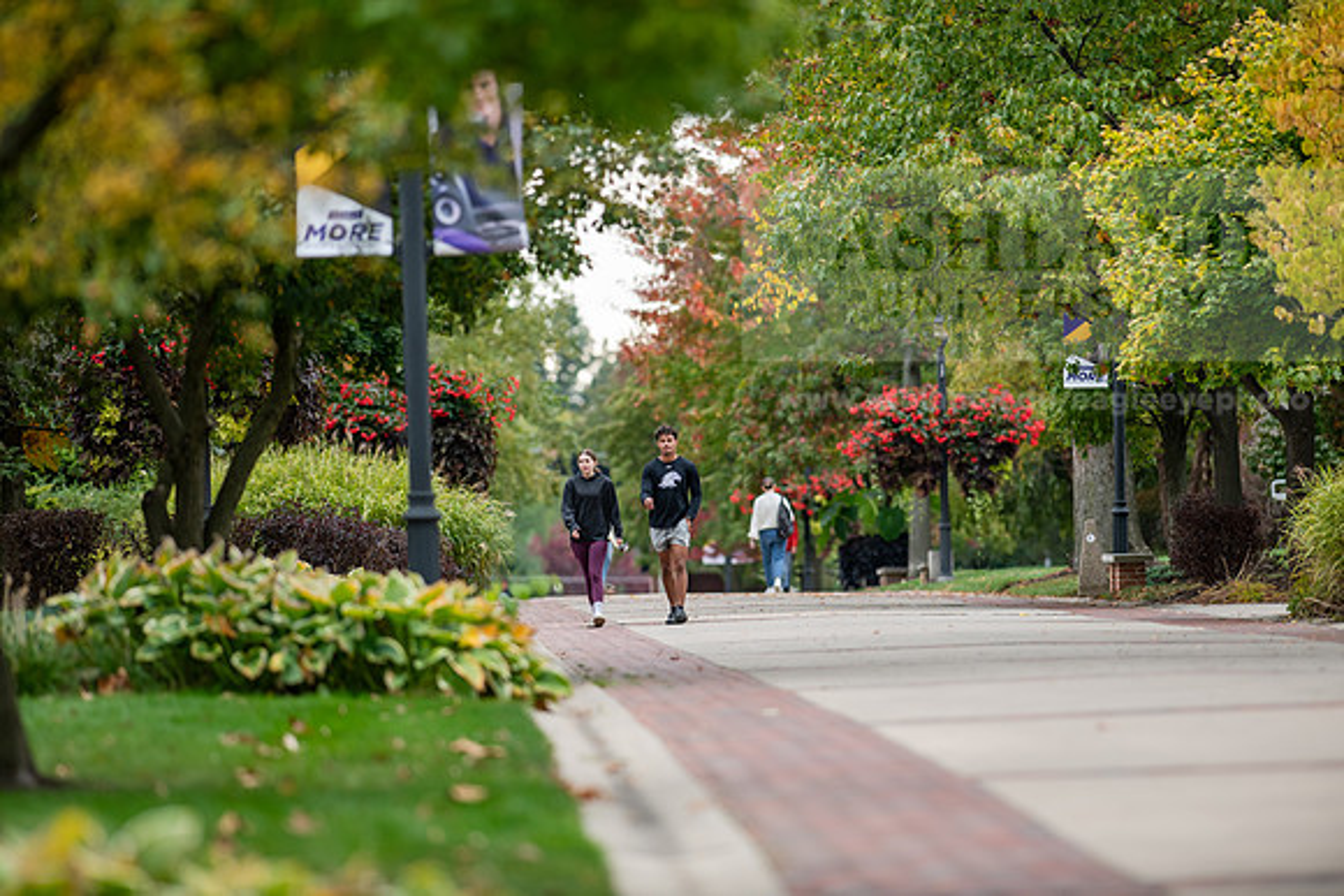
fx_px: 11202
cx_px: 672
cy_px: 448
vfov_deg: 4.6
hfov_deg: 6.9
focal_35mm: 300
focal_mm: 300
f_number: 3.5
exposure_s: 1/640
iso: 250
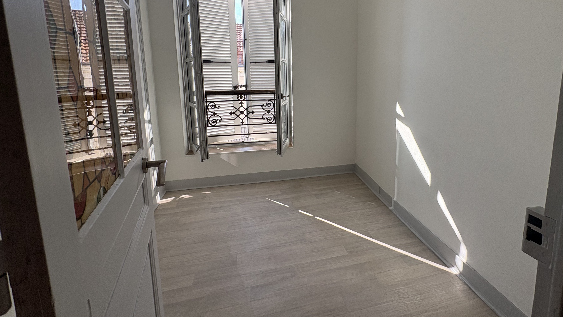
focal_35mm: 17
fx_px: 254
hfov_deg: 95.6
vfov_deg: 62.8
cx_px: 310
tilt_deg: -7.1
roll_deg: +1.0
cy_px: 113
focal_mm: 2.22
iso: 40
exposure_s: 1/172
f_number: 2.2
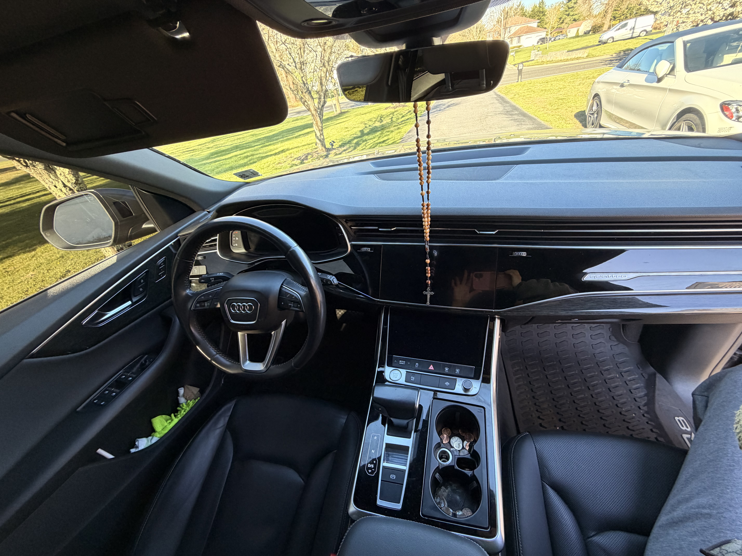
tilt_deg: -34.6
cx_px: 371
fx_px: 300
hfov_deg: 102.1
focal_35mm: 14
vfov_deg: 85.7
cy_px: 278
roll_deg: +11.1
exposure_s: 1/121
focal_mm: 2.22
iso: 160
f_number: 2.2
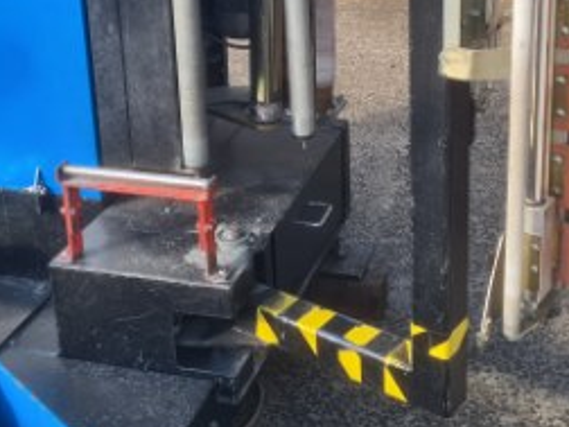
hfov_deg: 29.3
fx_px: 1085
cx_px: 357
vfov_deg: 21.8
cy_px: 52
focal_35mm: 66
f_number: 1.8
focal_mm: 5.4
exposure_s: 1/364
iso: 50
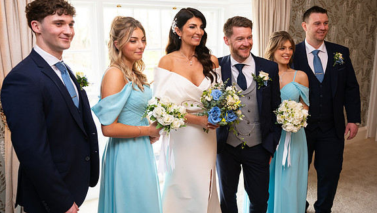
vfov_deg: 38.9
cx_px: 178
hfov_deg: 64.2
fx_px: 300
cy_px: 91
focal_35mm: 30
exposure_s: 1/160
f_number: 3.5
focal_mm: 27
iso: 500
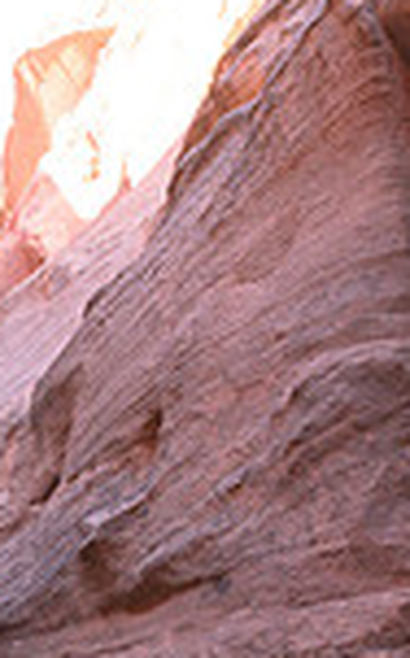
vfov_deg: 26.5
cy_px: 680
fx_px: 1309
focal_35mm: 73
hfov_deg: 17.1
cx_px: -70
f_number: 9
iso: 3600
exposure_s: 1/200
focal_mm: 24
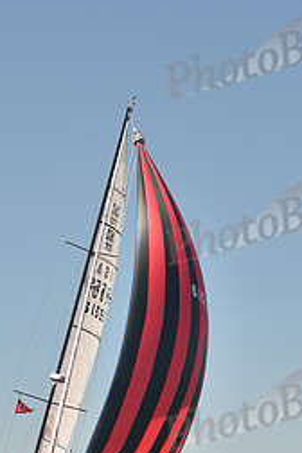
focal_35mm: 161
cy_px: 338
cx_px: 73
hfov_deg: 8.5
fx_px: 2026
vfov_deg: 12.7
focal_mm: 70
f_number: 4.5
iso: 250
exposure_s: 1/800
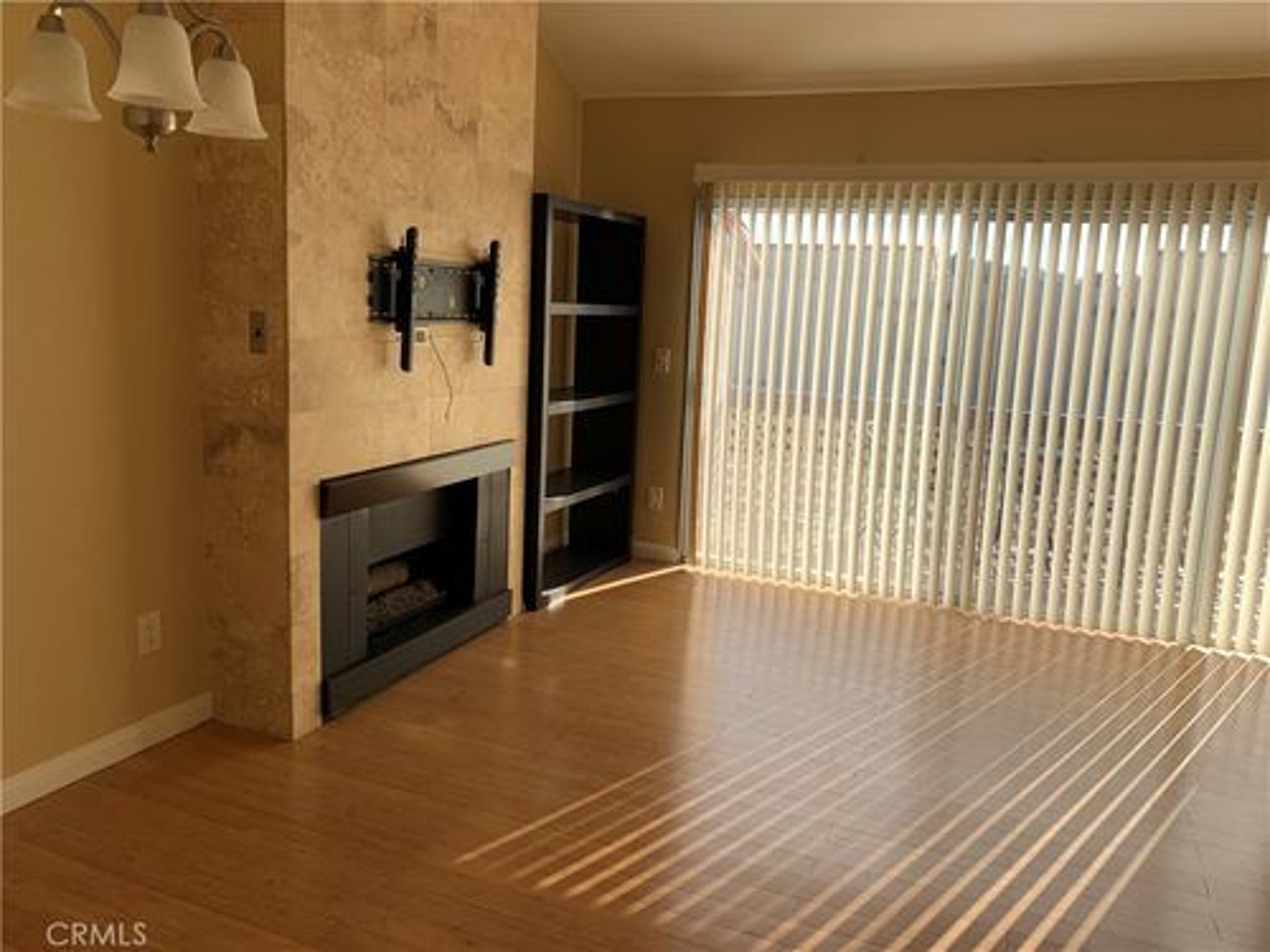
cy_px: 476
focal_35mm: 26
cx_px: 635
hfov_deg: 67.3
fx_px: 954
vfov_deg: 53.1
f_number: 1.8
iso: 25
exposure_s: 1/829
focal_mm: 4.25
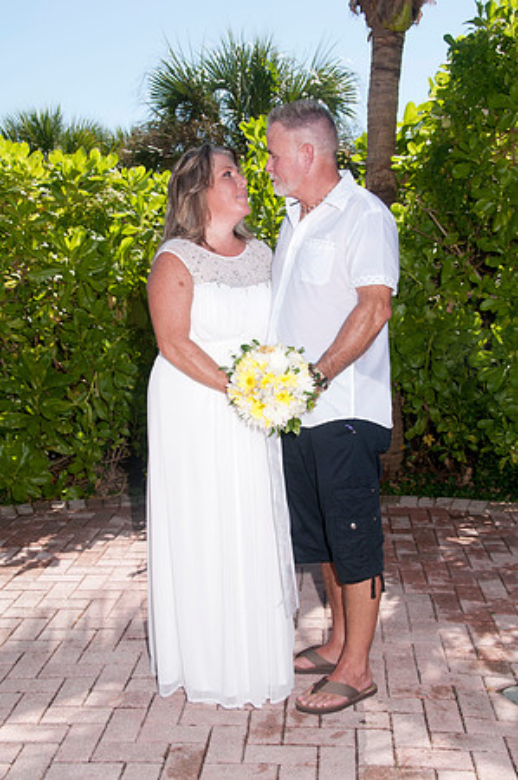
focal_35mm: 46
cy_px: 390
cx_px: 259
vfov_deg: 42.4
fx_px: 1006
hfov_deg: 28.9
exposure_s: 1/250
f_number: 11
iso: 100
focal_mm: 31
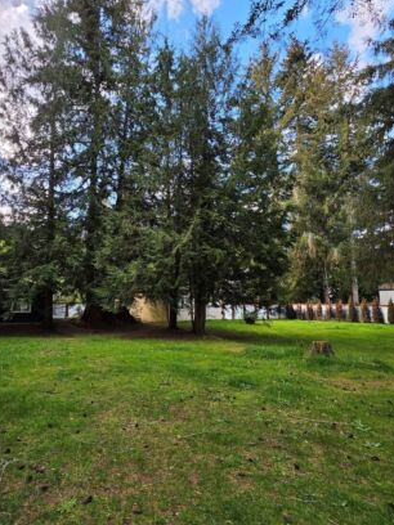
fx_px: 258
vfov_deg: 91.0
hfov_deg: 74.1
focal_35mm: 17
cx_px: 164
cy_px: 271
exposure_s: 1/322
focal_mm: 2.2
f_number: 1.9
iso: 32
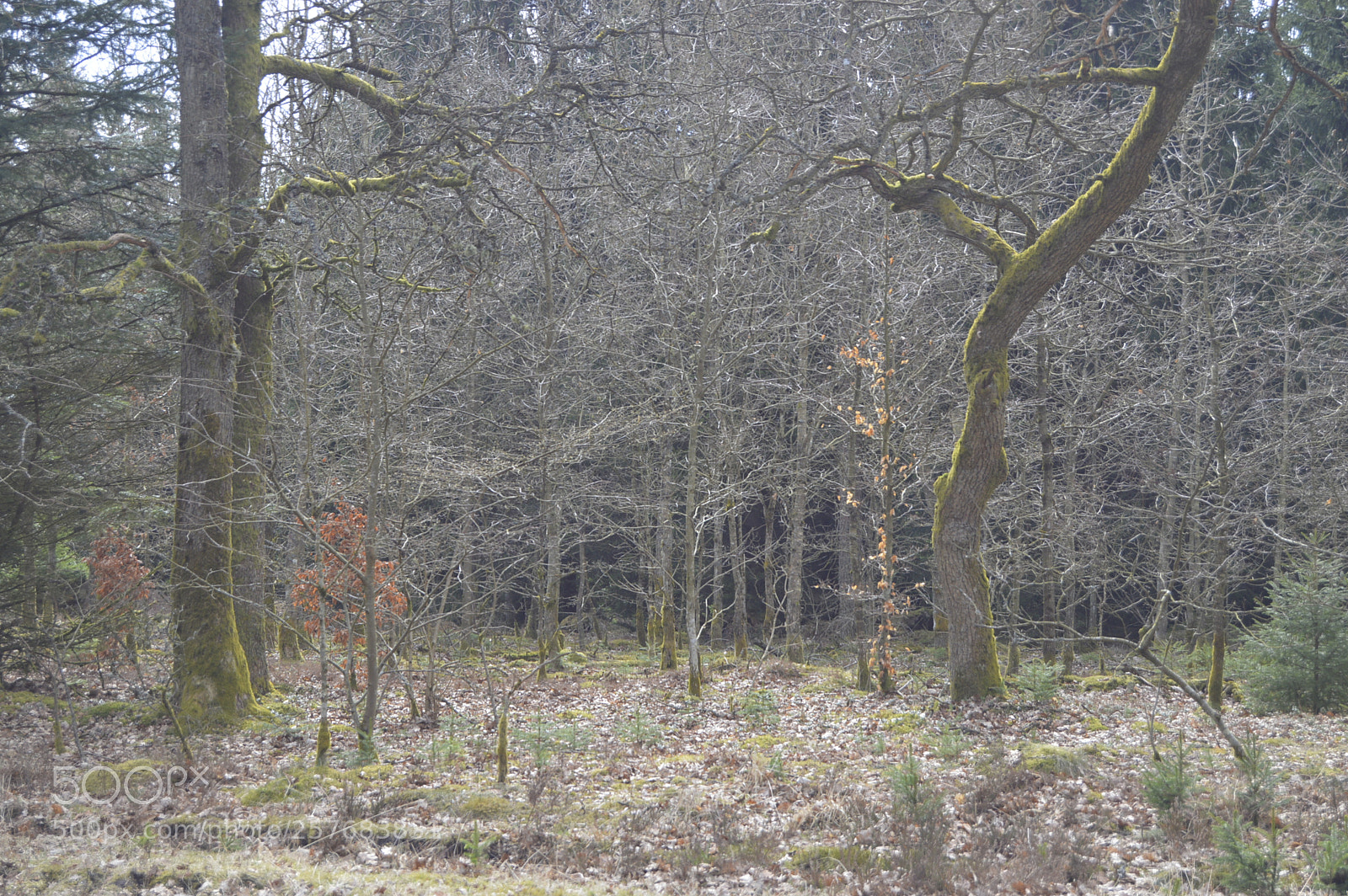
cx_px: 674
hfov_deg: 24.6
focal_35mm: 82
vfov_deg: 16.5
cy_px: 448
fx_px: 3087
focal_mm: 55
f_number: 5.6
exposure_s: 1/125
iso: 140
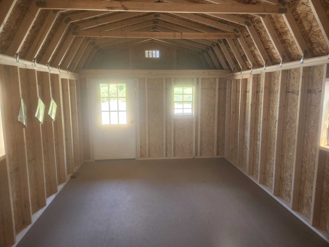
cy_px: 124
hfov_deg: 73.9
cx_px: 164
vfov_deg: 58.9
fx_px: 219
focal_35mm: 23
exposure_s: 1/120
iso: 250
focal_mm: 5.4
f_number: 1.8
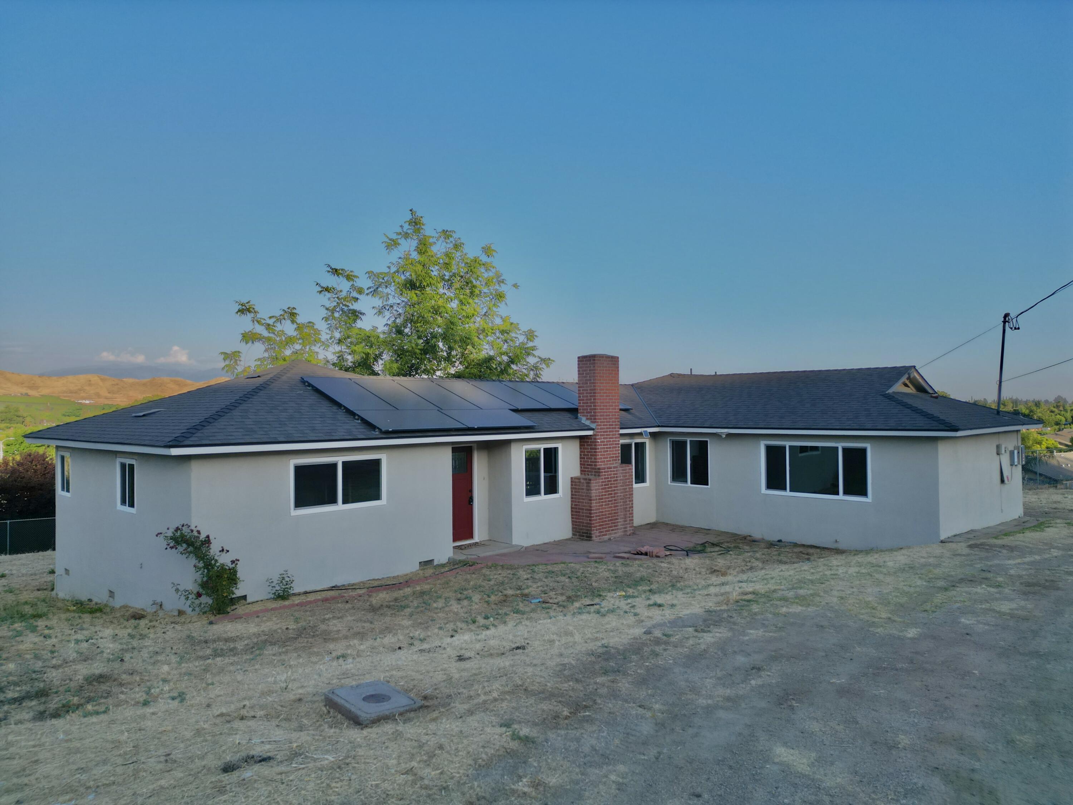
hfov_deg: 71.6
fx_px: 744
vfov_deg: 56.8
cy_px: 402
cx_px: 536
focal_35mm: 24
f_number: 1.7
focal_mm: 6.72
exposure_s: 1/1600
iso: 150
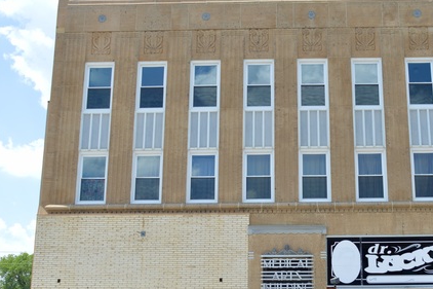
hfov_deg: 39.3
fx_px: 601
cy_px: 184
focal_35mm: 50
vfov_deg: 26.9
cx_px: 276
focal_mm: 22
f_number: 7.1
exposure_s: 1/200
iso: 100
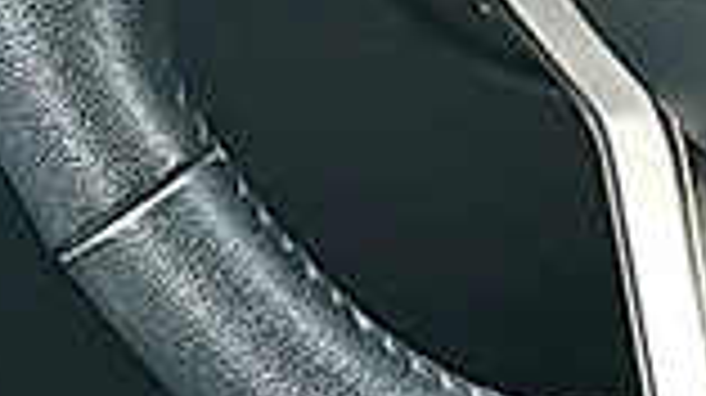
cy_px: -452
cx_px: 998
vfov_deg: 5.4
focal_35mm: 219
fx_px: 4096
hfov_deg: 9.6
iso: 80
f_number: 1.78
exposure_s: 1/419
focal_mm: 6.86
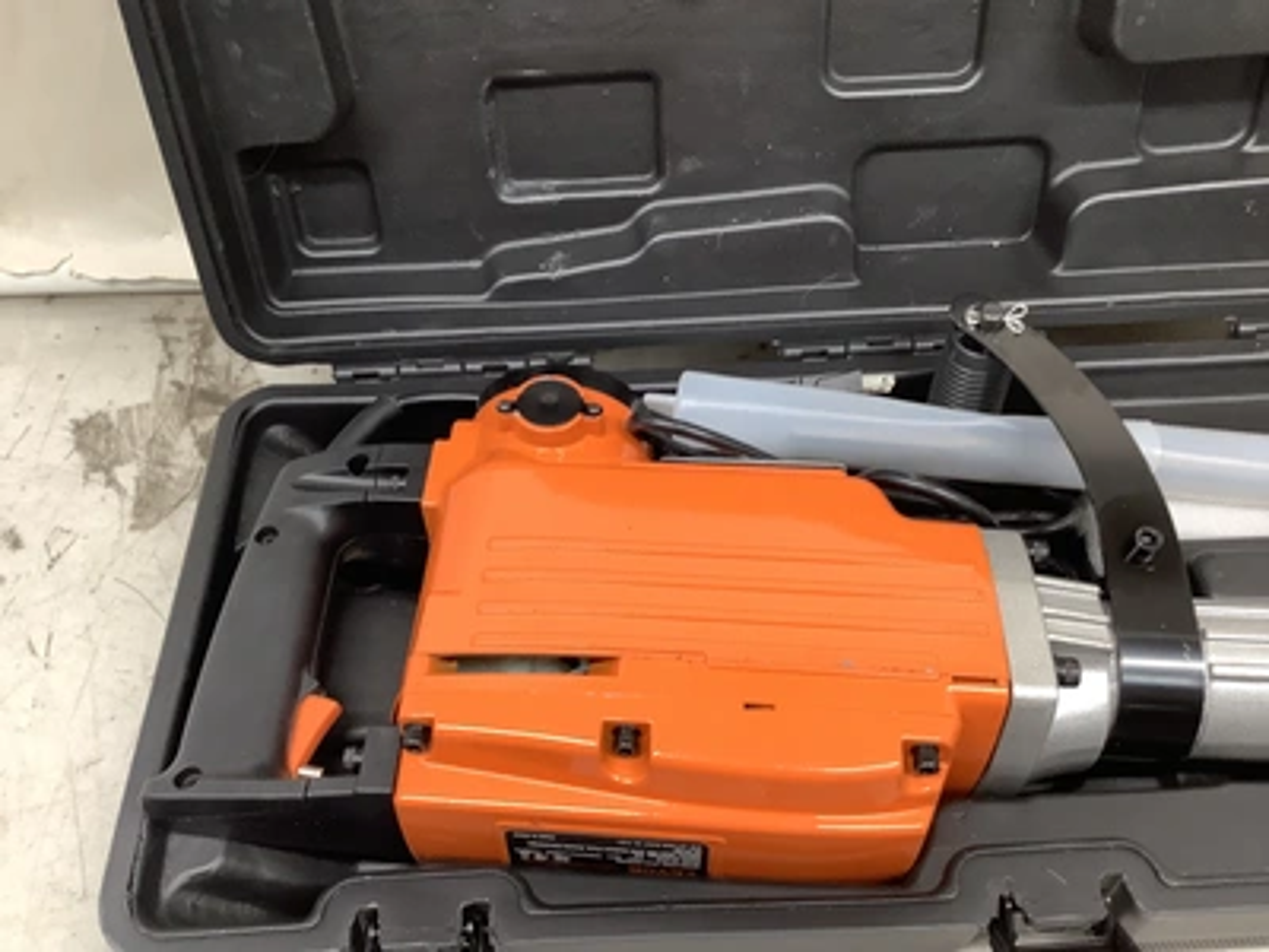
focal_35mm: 31
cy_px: 476
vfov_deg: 45.4
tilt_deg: -51.6
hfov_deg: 58.4
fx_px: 1136
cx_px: 634
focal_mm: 3.3
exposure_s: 1/60
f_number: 2.4
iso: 100
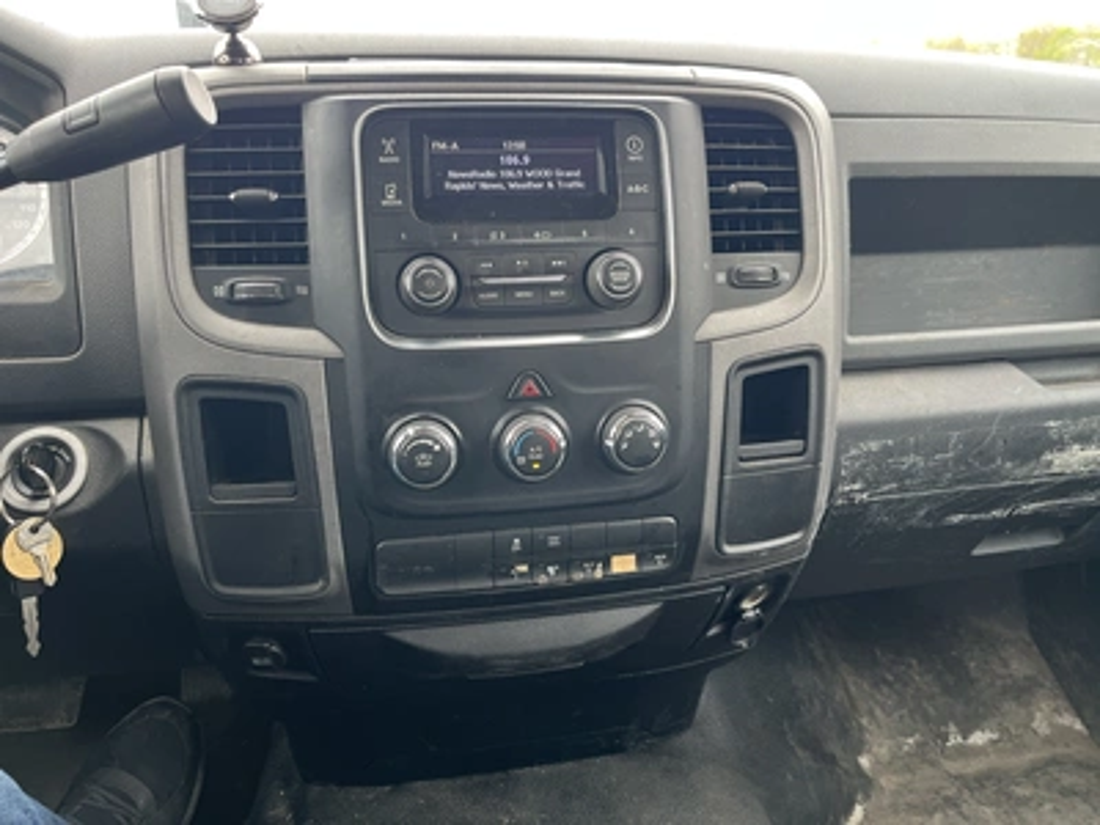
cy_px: 412
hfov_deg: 67.3
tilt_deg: -18.7
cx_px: 550
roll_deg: -0.8
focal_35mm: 26
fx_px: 826
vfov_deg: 53.1
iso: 100
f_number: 1.6
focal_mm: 5.1
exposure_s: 1/122
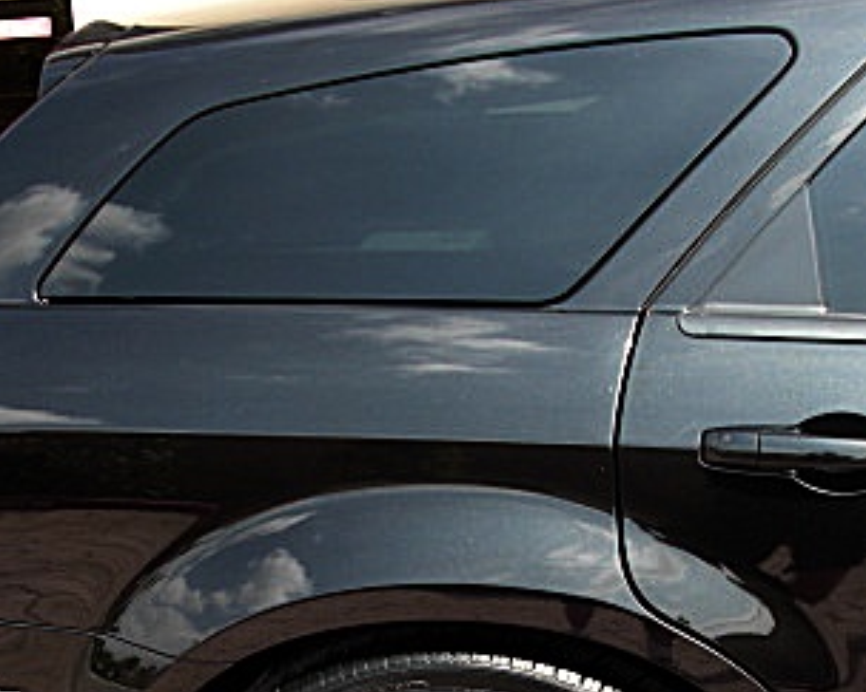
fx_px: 1896
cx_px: 453
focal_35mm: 74
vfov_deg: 20.3
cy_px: 604
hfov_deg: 25.7
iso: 50
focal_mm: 6.3
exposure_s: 1/320
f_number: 2.8
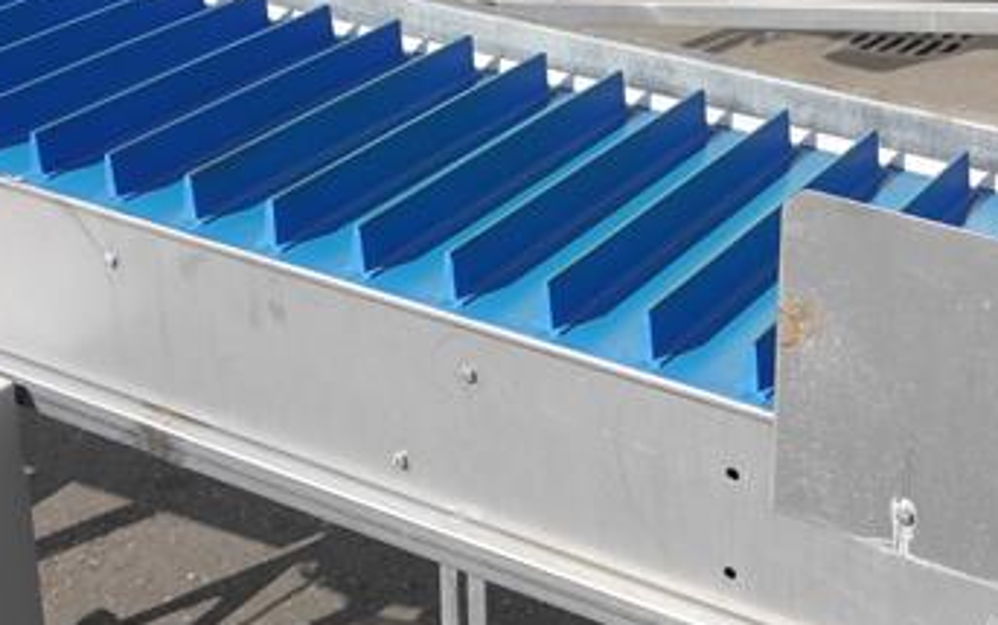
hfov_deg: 26.9
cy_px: -15
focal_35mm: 75
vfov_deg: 17.0
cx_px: 802
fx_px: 2042
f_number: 8
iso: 160
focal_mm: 19
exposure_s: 1/400
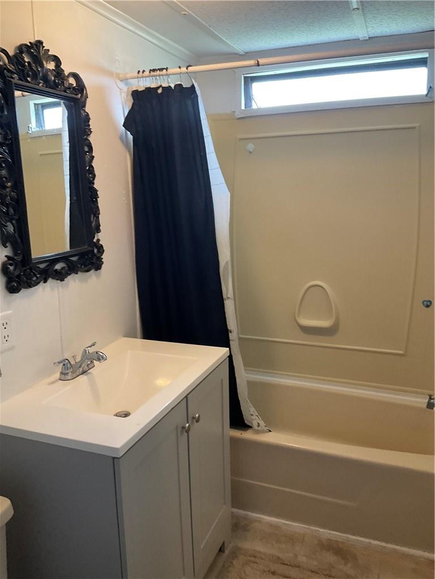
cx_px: 218
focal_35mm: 29
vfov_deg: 61.7
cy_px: 290
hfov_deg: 48.2
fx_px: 486
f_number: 1.8
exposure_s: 1/60
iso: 80
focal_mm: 3
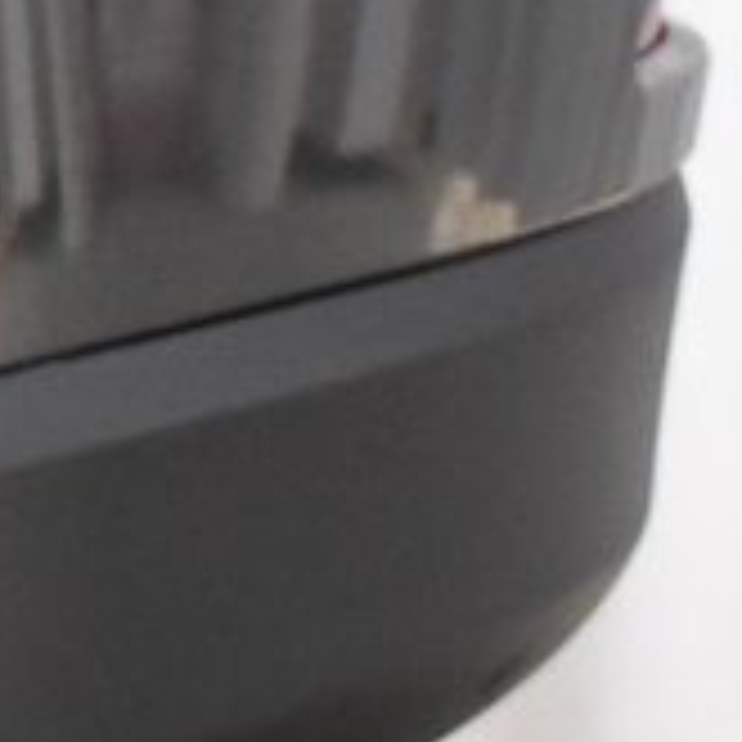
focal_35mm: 362
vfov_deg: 4.8
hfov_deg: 4.3
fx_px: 8783
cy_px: 697
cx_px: -2595
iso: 1800
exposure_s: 1/50
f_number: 4.2
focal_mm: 29
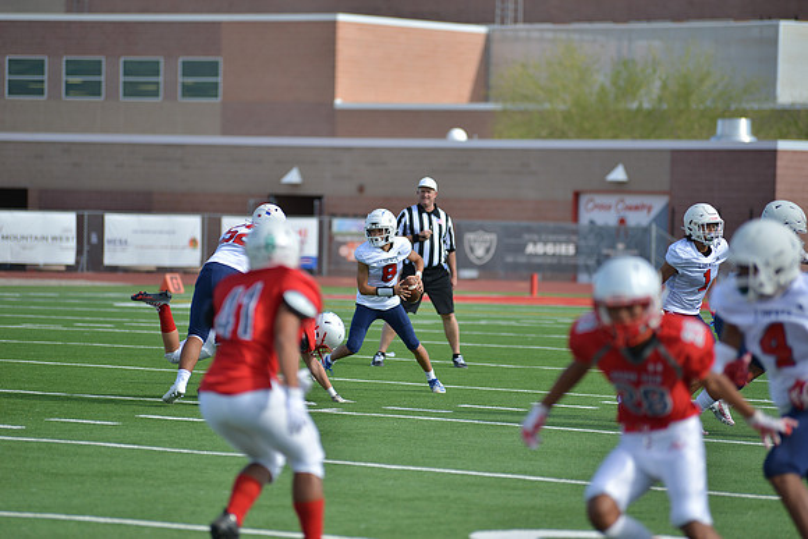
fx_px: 4490
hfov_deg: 10.3
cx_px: 404
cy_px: 270
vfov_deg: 6.9
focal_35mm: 200
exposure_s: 1/1600
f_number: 2.8
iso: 110
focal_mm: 200
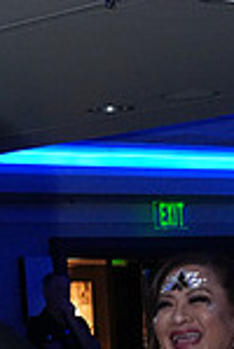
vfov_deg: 10.9
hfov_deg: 7.9
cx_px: 130
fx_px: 1698
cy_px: 639
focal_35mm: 175
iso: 5000
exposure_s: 1/250
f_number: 5
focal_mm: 45
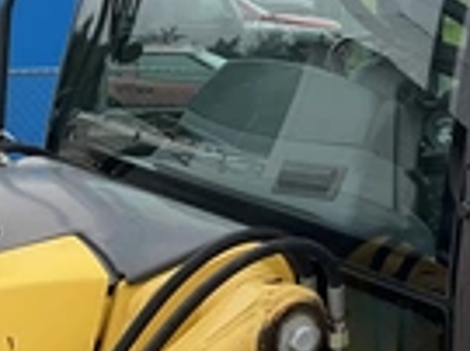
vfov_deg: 15.9
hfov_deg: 21.4
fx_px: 1167
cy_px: -153
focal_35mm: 86
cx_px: 540
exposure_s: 1/749
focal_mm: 3
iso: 25
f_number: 1.8
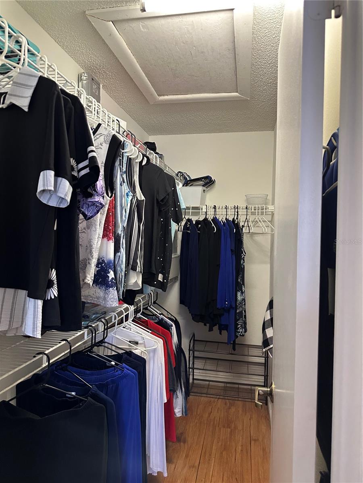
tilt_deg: -0.6
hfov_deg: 56.8
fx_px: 336
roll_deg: -1.6
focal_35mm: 24
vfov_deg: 71.6
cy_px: 242
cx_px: 182
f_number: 1.78
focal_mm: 6.86
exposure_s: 1/60
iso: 400
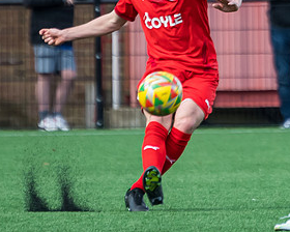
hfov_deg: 1.4
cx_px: 273
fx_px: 12256
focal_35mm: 1428
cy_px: 89
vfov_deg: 1.1
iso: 400
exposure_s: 1/1000
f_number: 4
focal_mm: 280
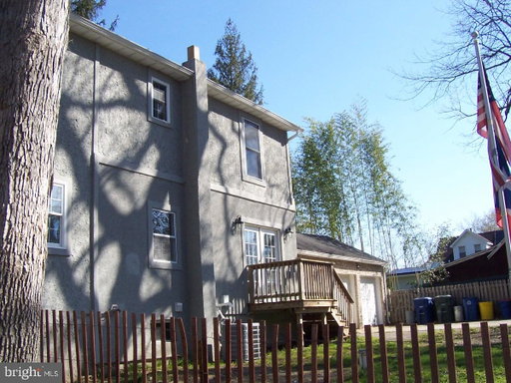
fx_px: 546
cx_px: 256
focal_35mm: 37
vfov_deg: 38.7
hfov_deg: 50.1
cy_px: 192
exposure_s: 1/250
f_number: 5.6
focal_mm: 5.6
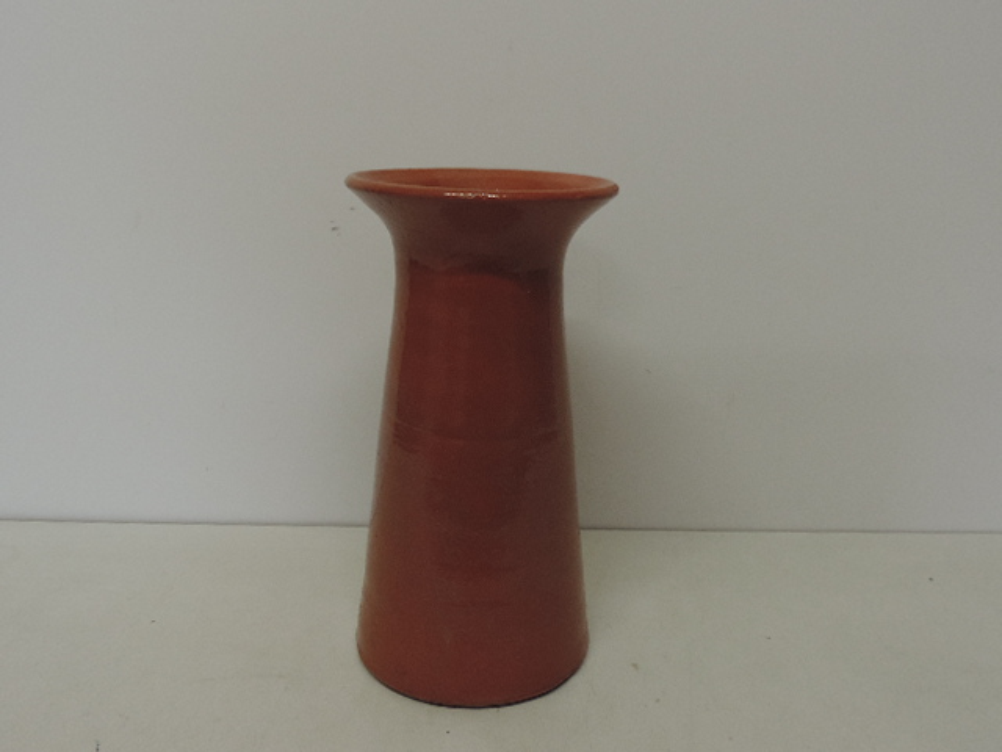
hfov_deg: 60.0
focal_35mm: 30
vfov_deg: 46.8
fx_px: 868
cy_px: 376
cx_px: 501
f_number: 3.1
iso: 250
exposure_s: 1/30
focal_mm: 5.3
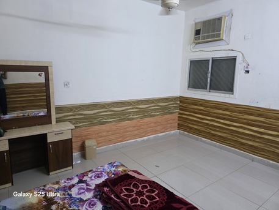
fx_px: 185
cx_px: 140
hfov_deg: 73.9
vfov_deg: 58.9
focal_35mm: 23
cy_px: 105
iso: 1000
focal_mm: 6.3
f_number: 1.7
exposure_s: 1/120
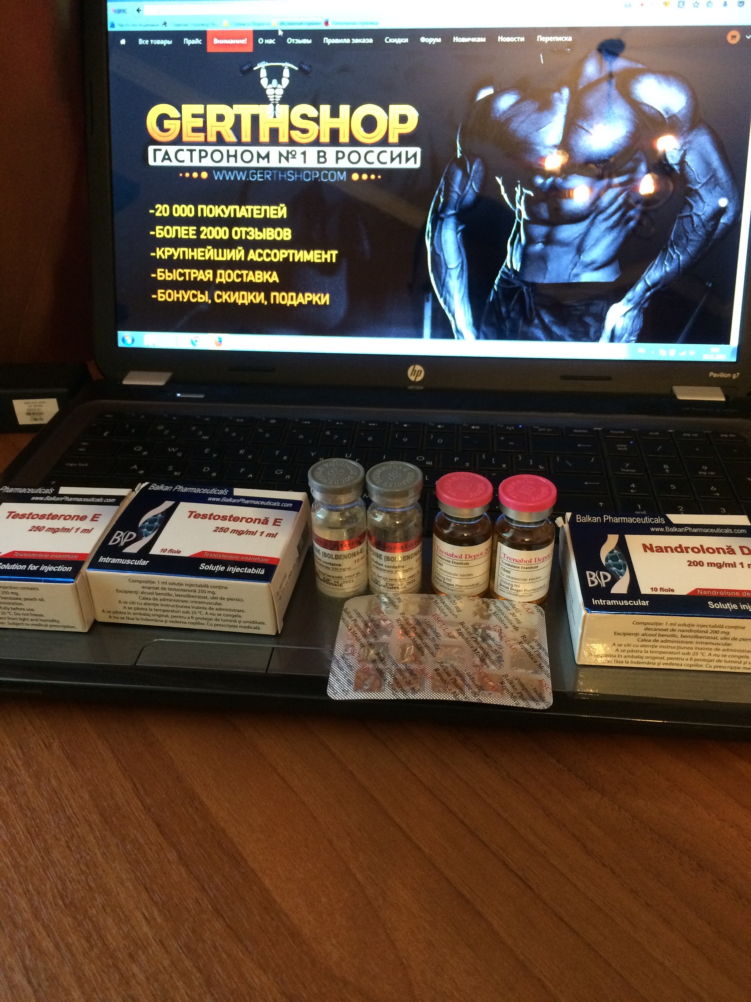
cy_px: 501
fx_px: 839
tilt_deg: -31.7
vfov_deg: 61.7
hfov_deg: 48.2
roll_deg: +1.7
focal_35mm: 29
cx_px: 376
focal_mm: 4.15
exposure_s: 1/33
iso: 320
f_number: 2.2
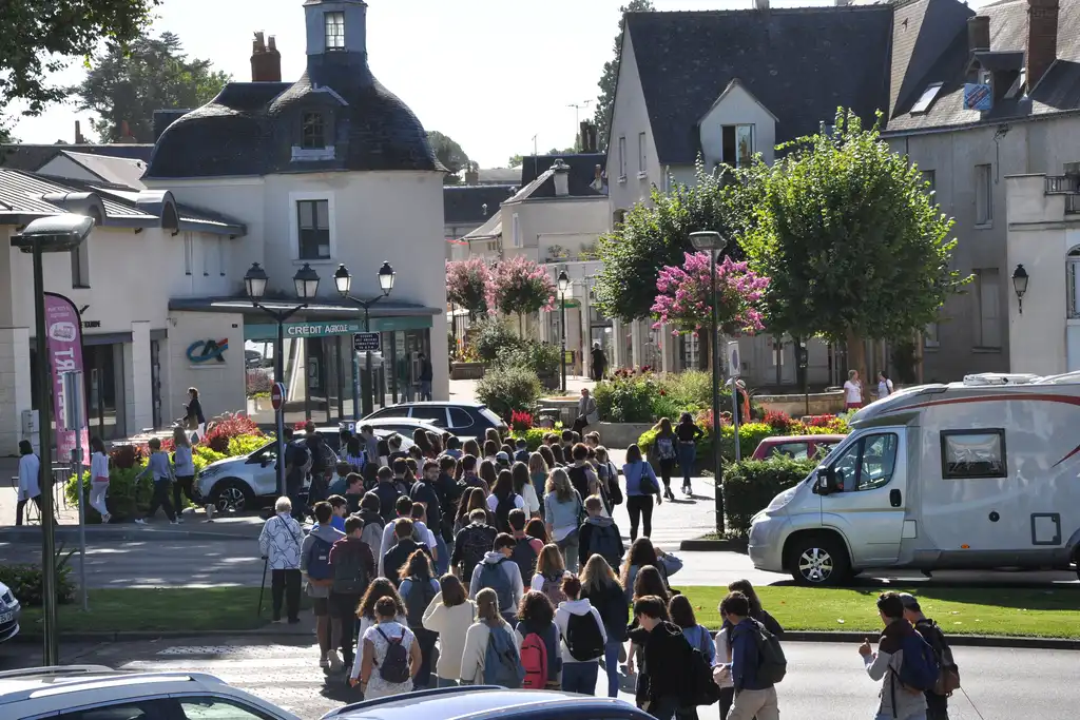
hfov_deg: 19.5
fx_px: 3150
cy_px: 360
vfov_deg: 13.0
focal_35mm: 105
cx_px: 540
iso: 200
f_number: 9
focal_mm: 70
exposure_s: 1/320
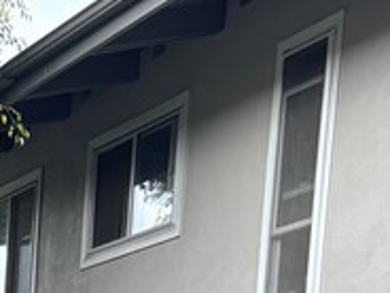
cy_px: 777
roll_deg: -2.1
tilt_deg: -7.3
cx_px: -235
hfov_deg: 12.7
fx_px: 1634
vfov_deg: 8.9
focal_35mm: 145
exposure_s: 1/418
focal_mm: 5.96
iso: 50
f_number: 1.6
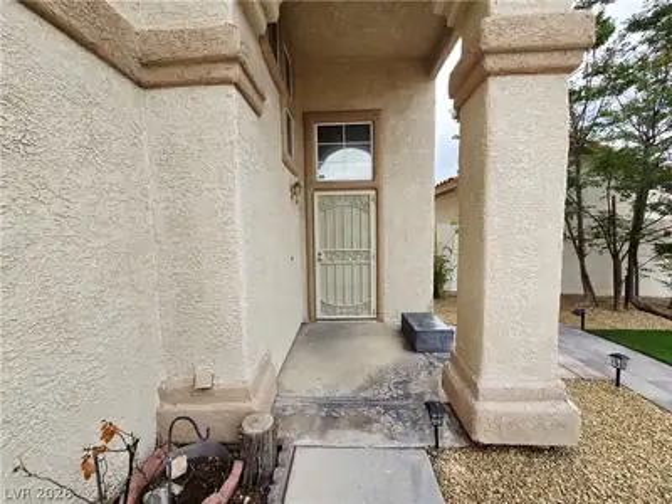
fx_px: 252
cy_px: 252
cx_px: 336
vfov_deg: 89.9
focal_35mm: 13
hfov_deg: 106.2
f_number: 2.2
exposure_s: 1/1667
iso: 50
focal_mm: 2.2
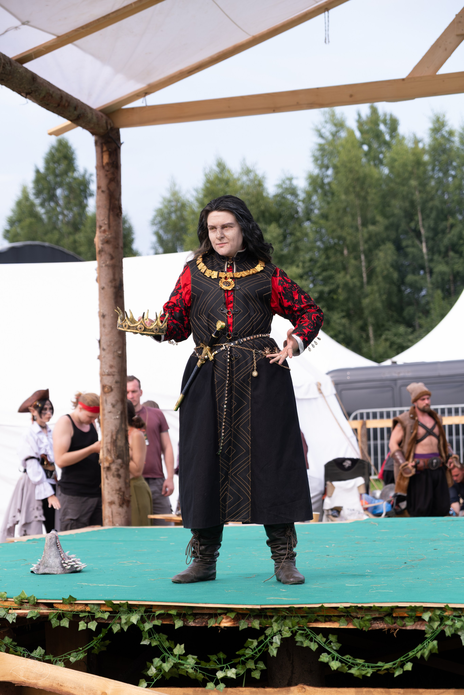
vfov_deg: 24.5
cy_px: 348
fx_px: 1605
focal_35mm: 83
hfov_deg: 16.5
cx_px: 232
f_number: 3.6
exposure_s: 1/1250
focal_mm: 55
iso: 320
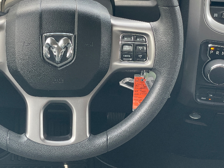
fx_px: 517
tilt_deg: -32.7
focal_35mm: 80
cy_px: 41
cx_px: 53
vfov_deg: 18.3
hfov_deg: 24.1
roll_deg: -2.1
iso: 64
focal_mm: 6
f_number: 2
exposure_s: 1/122
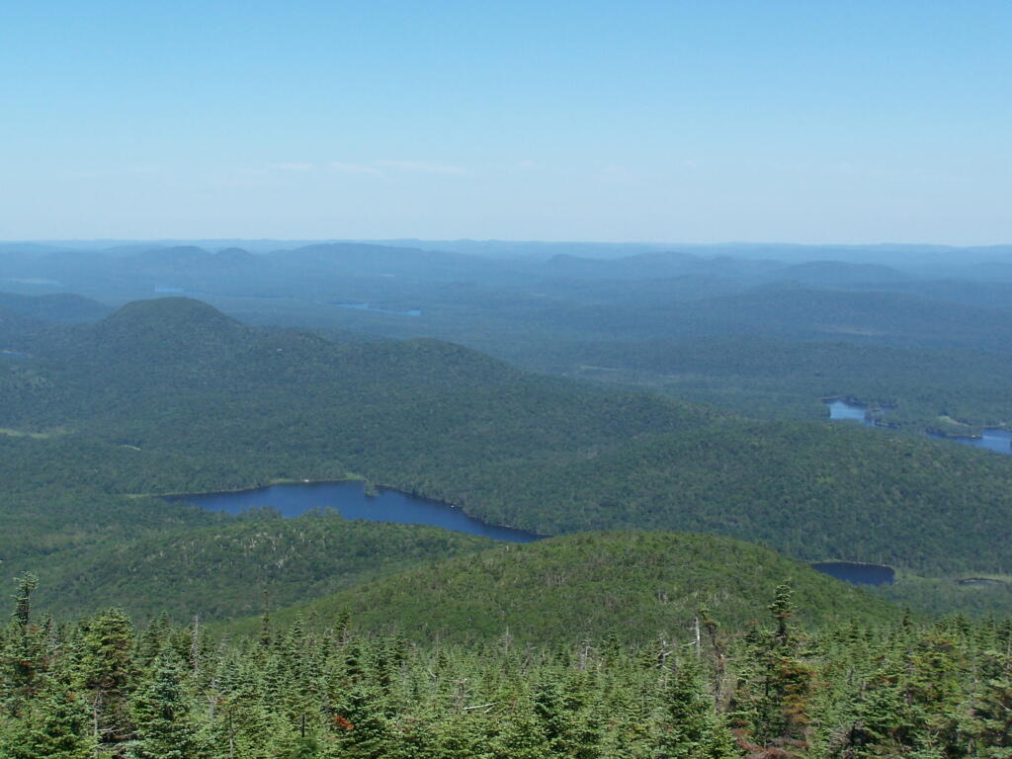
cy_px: 380
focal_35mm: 59
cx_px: 506
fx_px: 1725
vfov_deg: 24.8
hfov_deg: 32.7
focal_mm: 9.8
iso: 80
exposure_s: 1/640
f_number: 4.5
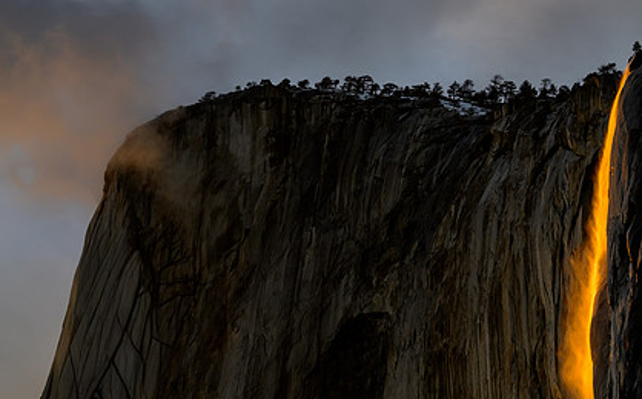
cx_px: 456
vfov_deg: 6.5
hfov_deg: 10.4
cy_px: 256
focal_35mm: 202
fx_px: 3530
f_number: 7.1
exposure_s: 1/100
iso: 64
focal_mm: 135
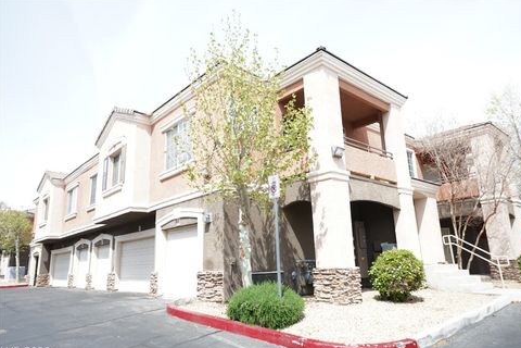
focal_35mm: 25
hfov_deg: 71.5
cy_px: 178
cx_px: 269
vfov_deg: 51.3
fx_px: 362
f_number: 6.3
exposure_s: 1/250
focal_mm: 24
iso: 250
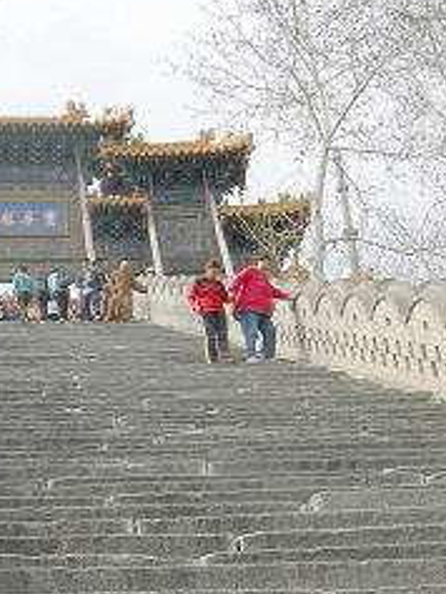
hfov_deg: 16.7
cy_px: 307
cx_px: 95
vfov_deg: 22.2
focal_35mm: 88
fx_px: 1510
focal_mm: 7.5
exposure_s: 1/219
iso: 64
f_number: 6
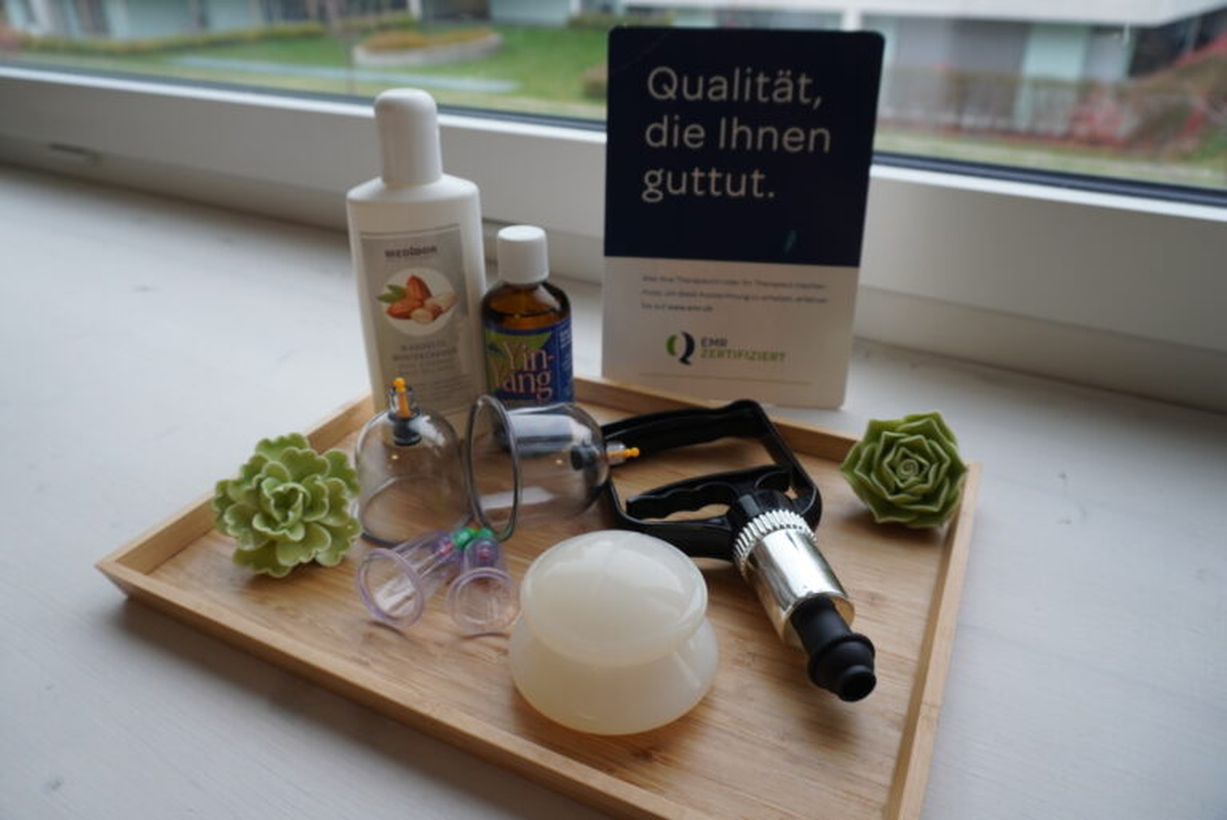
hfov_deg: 73.7
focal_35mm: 24
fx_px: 818
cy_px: 410
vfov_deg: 53.2
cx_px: 614
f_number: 4.5
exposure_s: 1/30
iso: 200
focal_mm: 16
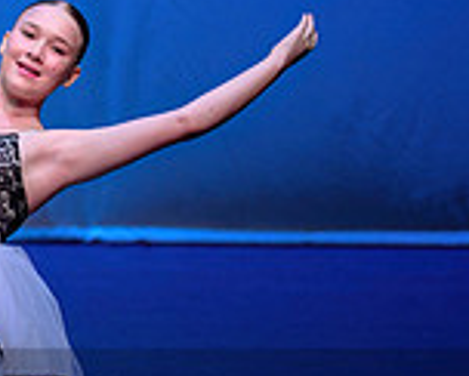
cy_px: 29
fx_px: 7964
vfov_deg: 2.7
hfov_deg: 3.4
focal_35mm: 573
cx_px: -361
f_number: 2.8
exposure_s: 1/400
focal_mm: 160
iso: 1250
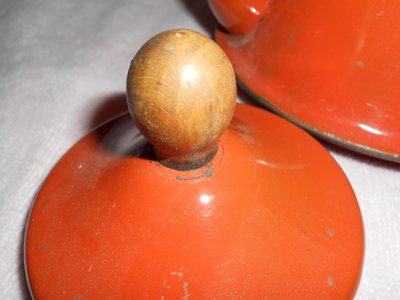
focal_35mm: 32
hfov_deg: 56.8
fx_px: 370
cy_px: 150
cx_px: 200
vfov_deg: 44.2
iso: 80
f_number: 8.8
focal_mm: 5.8
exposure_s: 1/25
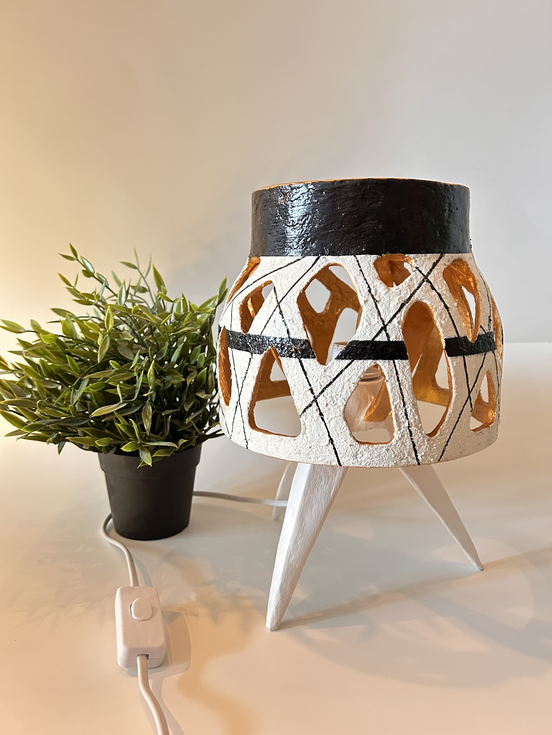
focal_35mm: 26
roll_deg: -0.5
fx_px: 553
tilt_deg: -9.8
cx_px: 276
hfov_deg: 53.1
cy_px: 368
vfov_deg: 67.3
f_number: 1.5
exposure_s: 1/40
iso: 500
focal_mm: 5.7
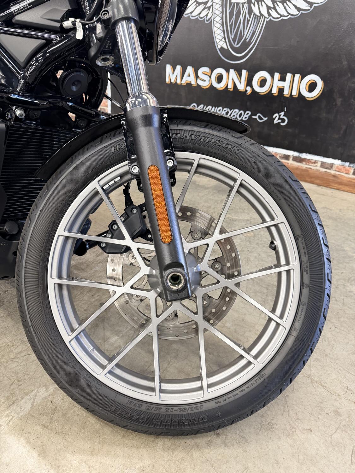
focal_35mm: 24
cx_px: 178
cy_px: 236
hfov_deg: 56.8
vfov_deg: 71.6
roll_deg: -3.1
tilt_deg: -28.3
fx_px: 328
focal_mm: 6.76
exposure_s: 1/60
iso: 250
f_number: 1.78
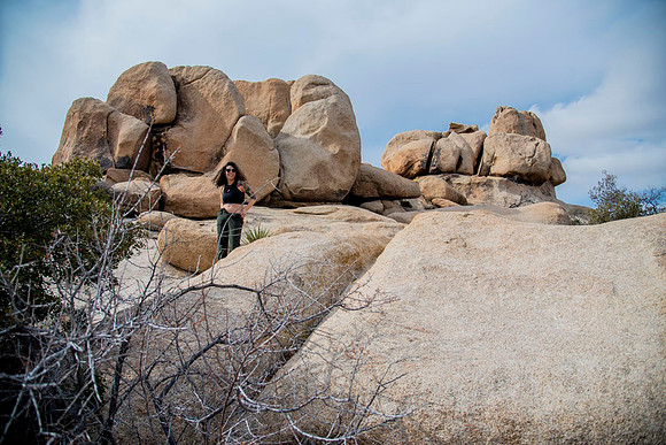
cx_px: 333
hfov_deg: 73.7
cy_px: 222
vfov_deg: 53.2
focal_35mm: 24
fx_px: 444
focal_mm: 24
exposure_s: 1/1600
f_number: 4
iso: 100
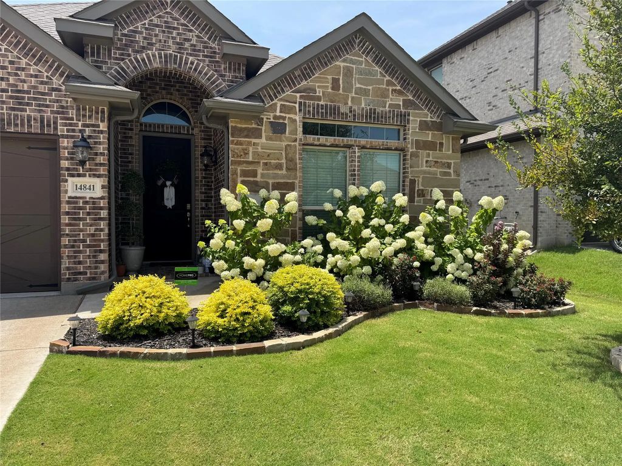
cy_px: 233
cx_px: 311
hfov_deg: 71.6
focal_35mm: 24
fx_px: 431
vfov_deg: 56.8
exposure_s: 1/2710
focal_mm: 6.76
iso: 80
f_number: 1.78
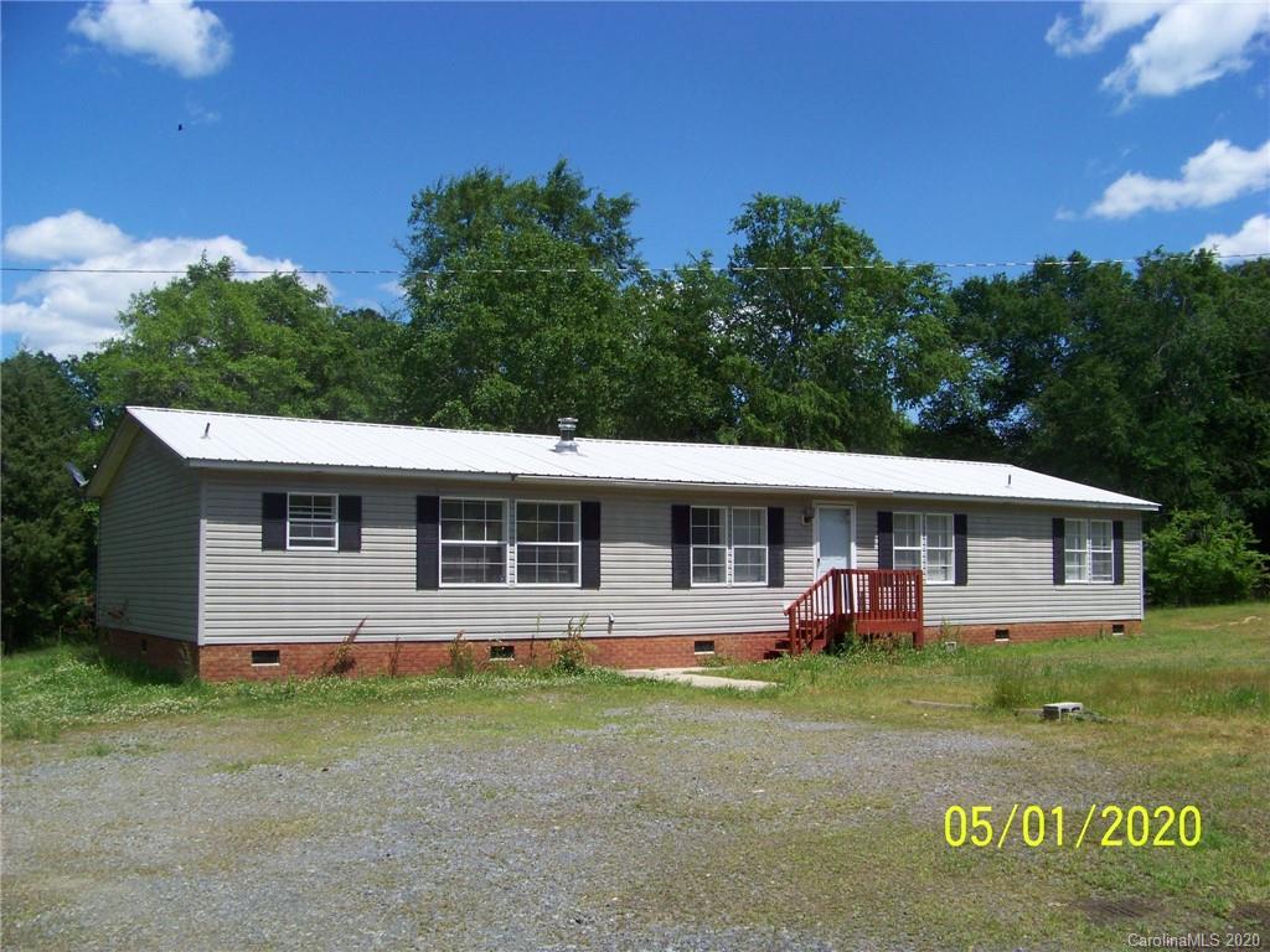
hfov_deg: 51.4
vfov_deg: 39.7
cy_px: 476
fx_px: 1321
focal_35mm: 36
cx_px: 635
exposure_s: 1/800
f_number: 4
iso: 69
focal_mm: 5.85
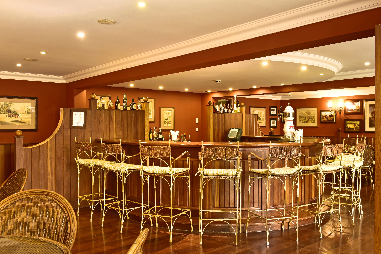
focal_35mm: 32
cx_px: 190
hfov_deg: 58.7
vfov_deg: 41.1
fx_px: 339
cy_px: 127
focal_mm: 32
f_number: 14
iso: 800
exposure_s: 1/1.3
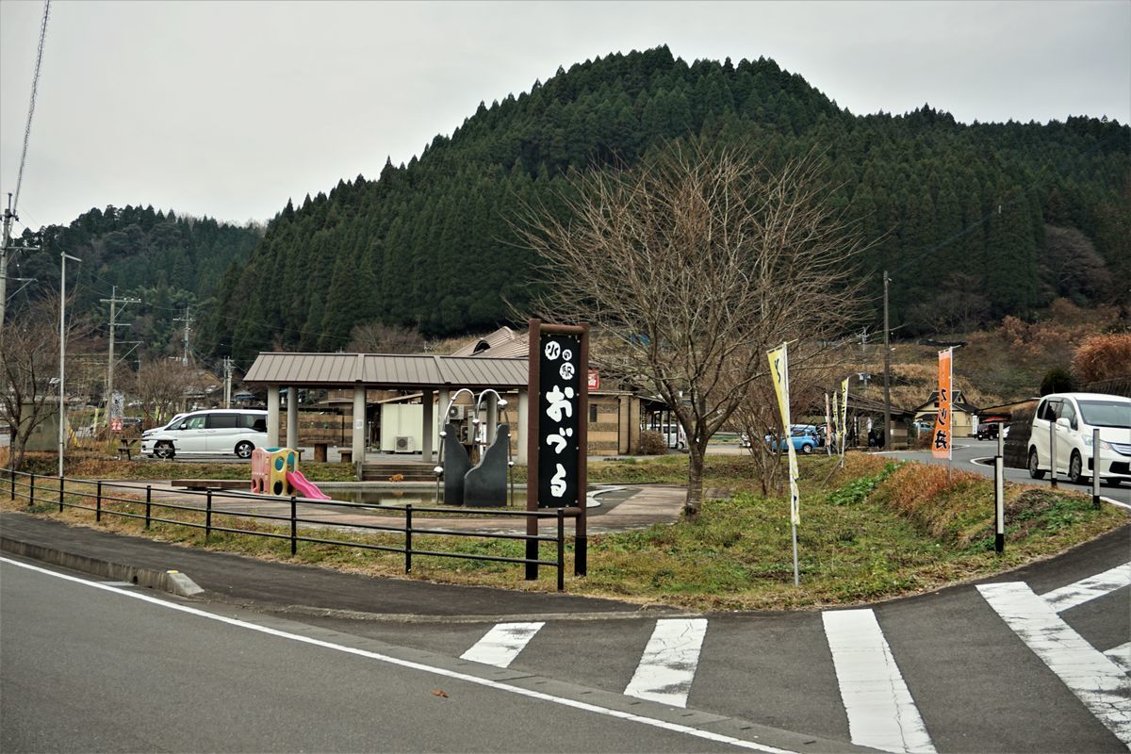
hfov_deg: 43.6
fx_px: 1414
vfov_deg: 29.9
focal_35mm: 45
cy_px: 377
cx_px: 566
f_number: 5.6
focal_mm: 30
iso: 100
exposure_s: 1/80
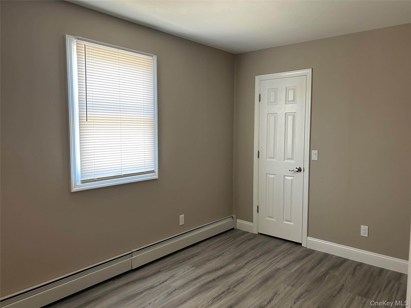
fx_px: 309
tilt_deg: -5.3
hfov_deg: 67.3
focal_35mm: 26
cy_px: 154
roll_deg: +0.1
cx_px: 206
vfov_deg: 53.1
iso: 80
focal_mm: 5.7
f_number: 1.5
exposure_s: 1/60
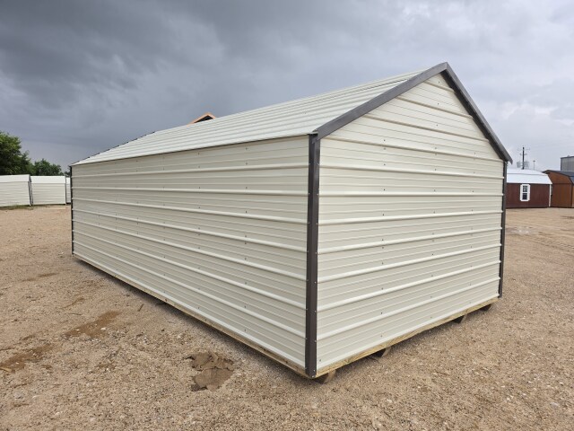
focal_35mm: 23
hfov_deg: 73.9
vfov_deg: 58.9
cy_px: 216
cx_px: 287
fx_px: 381
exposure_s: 1/359
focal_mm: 6.5
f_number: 1.4
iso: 32
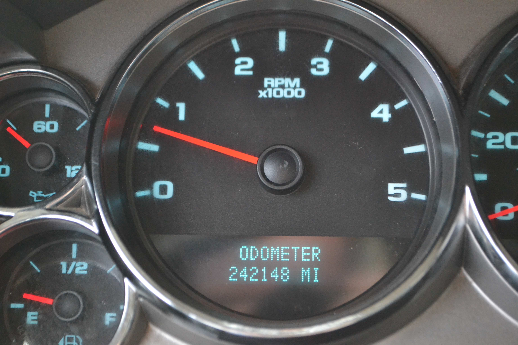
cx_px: 259
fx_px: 971
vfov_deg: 20.2
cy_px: 172
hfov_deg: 29.9
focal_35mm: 68
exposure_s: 1/60
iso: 2500
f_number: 5.3
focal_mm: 45
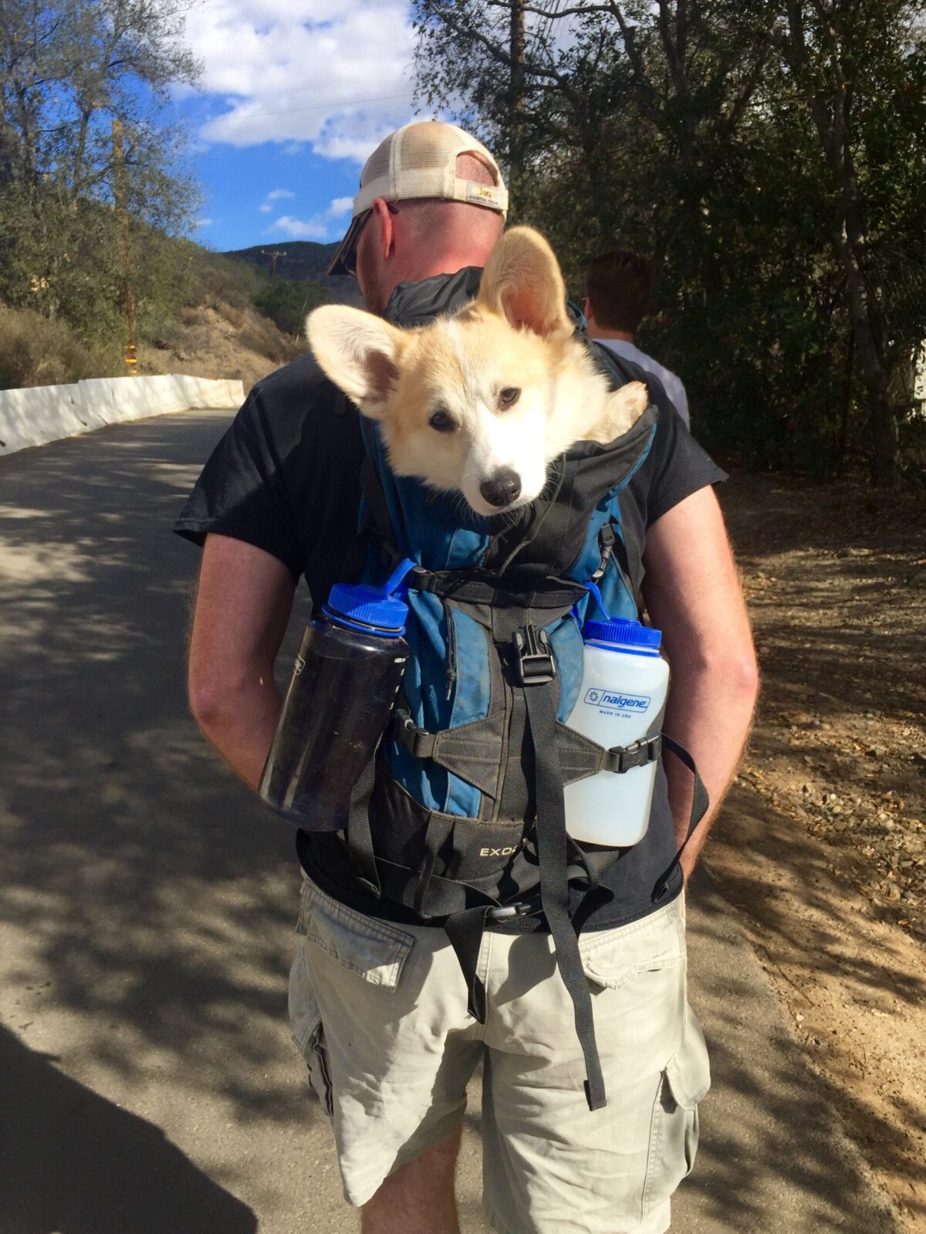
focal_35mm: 29
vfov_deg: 61.7
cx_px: 463
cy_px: 617
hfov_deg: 48.2
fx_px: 1034
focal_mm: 4.15
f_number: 2.2
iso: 32
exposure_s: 1/1522
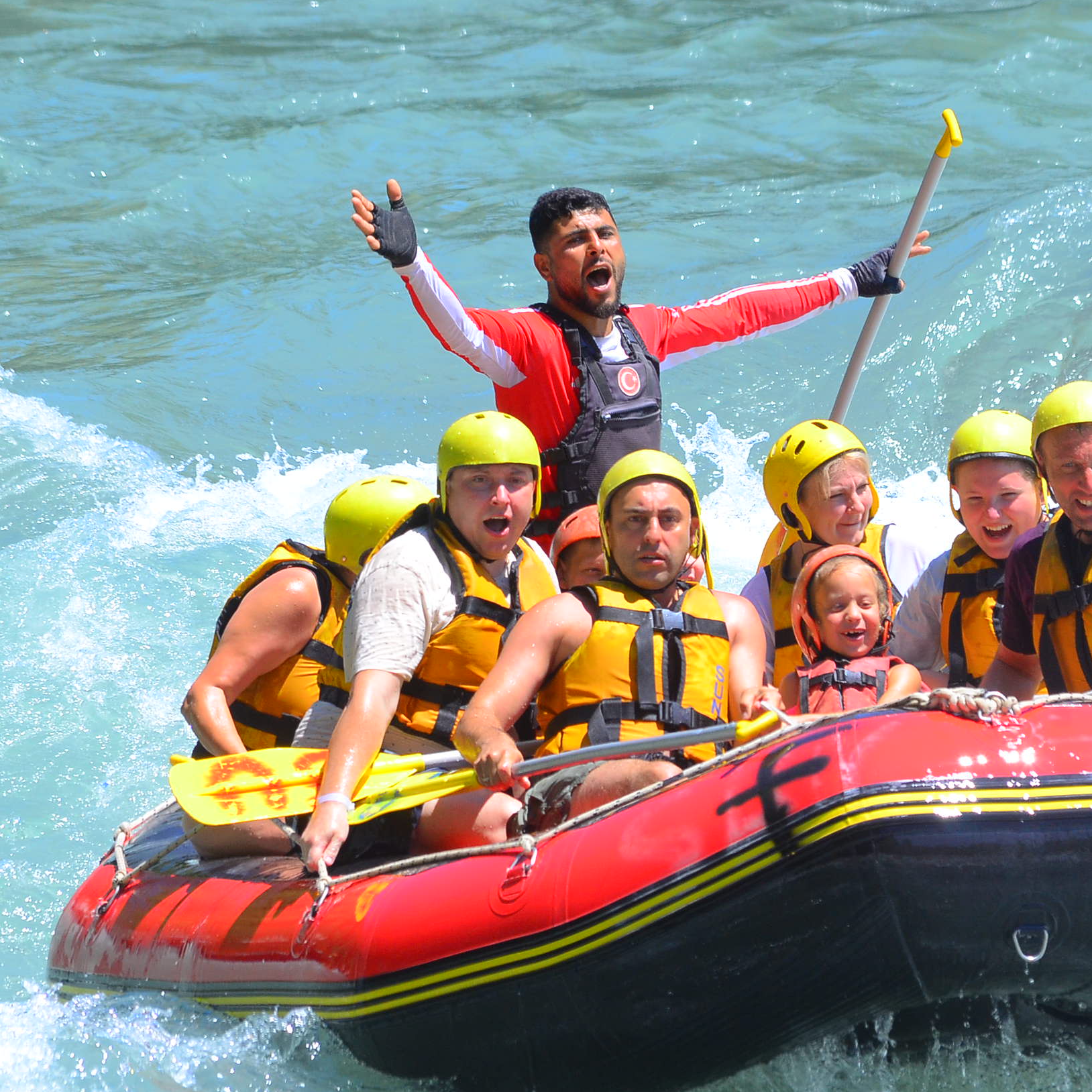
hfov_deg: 3.3
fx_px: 19237
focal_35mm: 539
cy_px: 546
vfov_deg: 3.3
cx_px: 611
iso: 800
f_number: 11
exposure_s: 1/800
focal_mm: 280
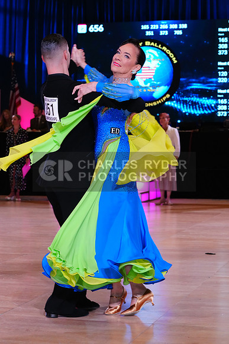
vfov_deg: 22.9
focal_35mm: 89
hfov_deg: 15.4
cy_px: 172
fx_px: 849
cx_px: 114
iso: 4000
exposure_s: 1/250
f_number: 7.1
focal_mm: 89
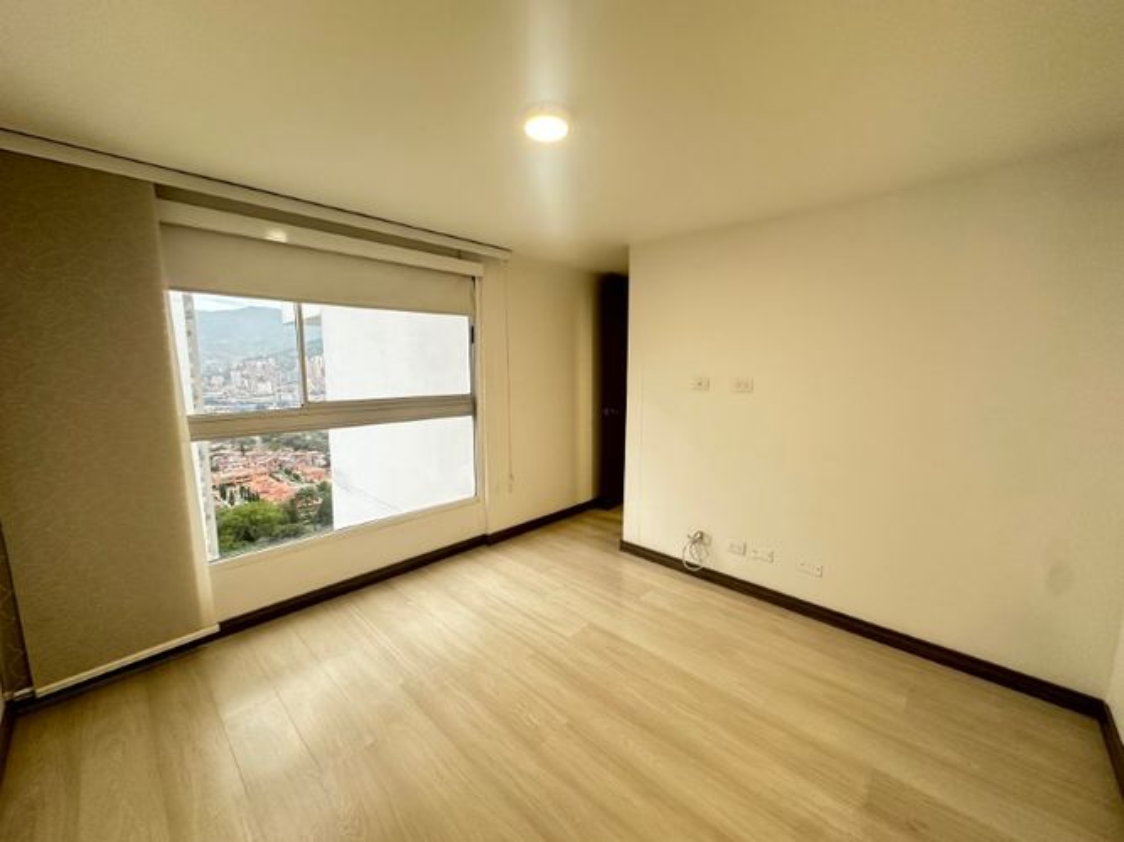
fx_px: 455
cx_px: 562
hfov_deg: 102.1
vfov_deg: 85.7
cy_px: 421
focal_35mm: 14
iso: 320
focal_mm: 2.22
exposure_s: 1/60
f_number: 2.2
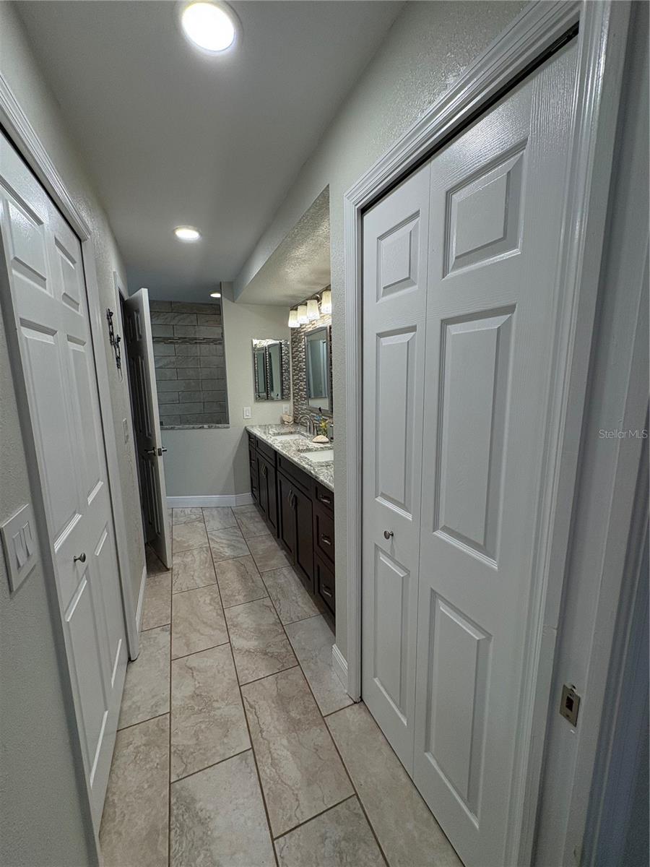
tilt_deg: -8.6
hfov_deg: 85.7
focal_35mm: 14
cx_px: 325
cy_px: 434
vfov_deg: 102.1
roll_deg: +1.1
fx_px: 351
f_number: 2.2
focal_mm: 2.22
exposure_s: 1/120
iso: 160
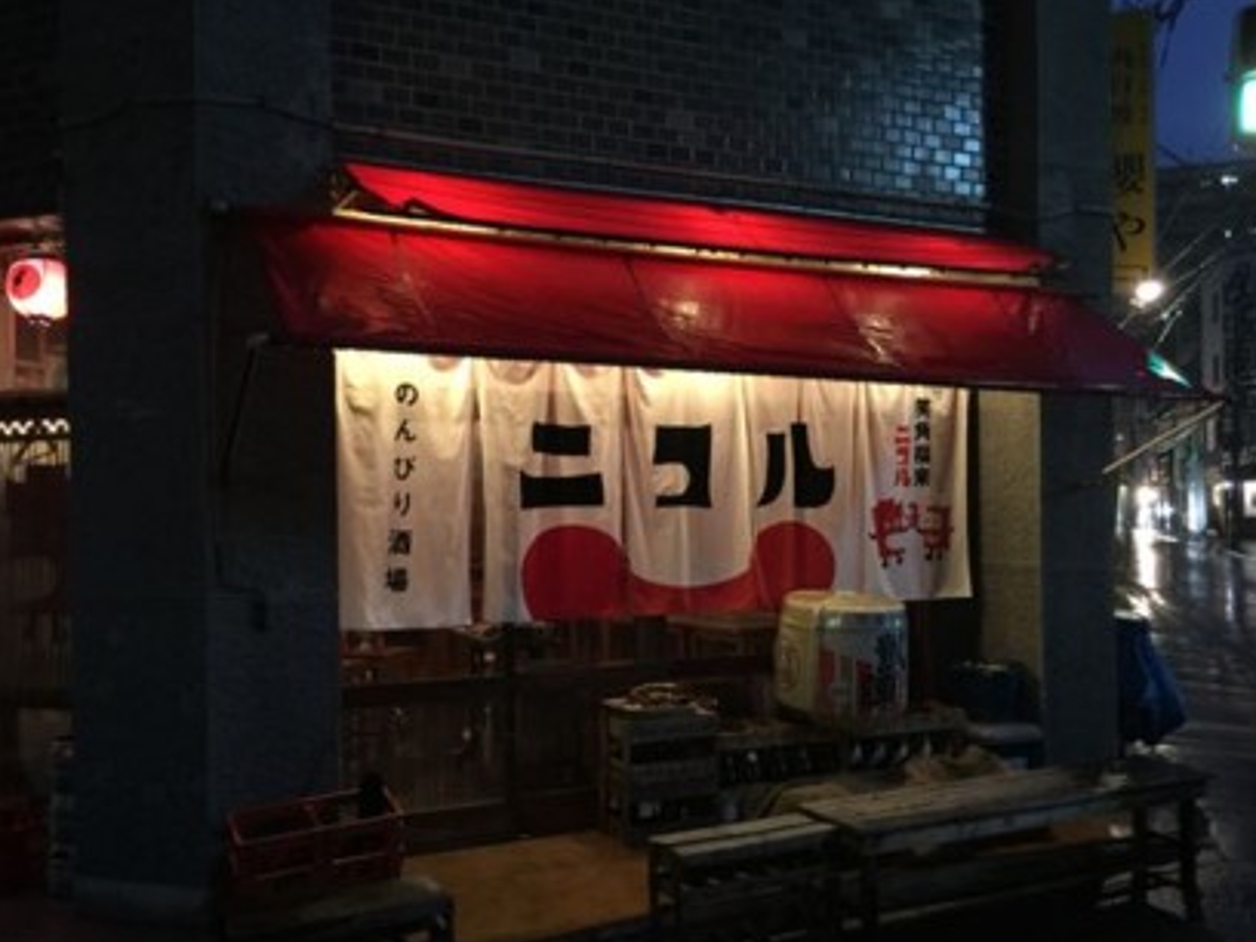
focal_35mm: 32
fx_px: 1161
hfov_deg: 56.8
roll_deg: +1.8
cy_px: 514
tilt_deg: +0.5
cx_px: 637
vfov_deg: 44.1
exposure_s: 1/4
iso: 80
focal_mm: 4.15
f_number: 2.2
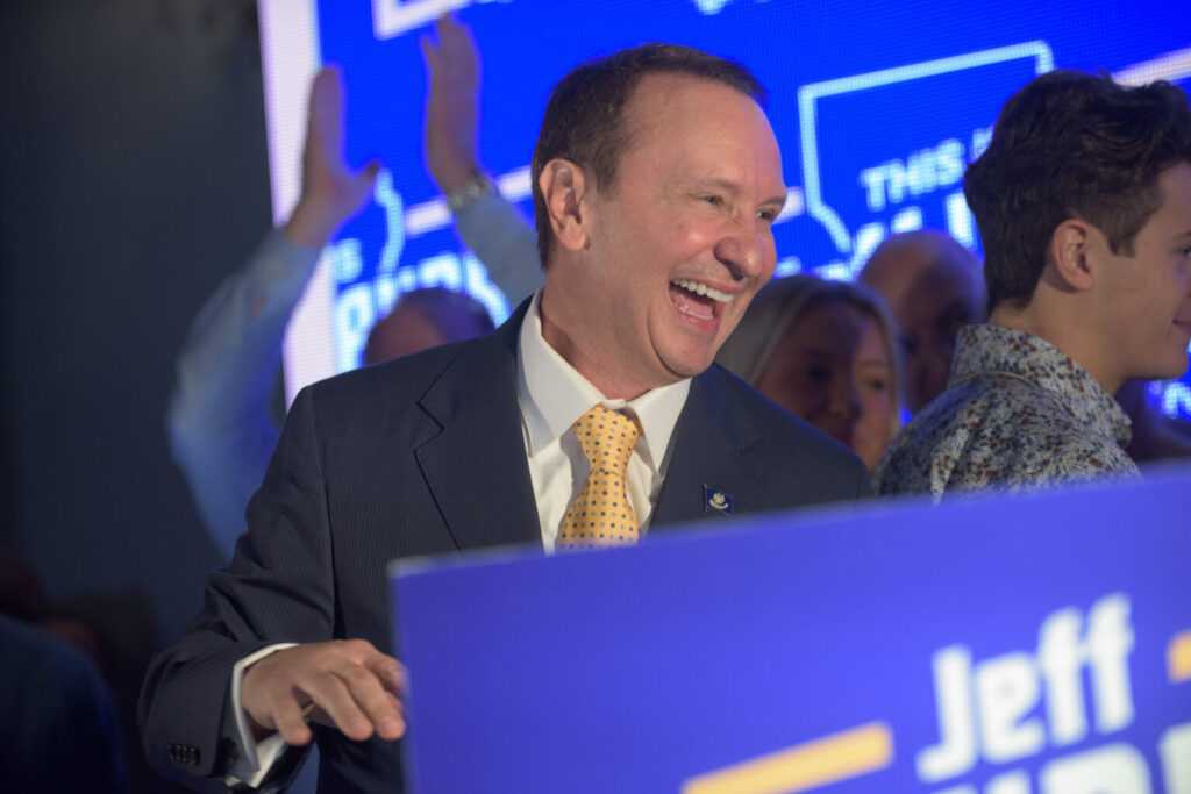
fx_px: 3970
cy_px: 397
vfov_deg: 11.4
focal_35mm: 120
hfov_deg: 17.1
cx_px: 596
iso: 1600
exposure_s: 1/250
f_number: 4
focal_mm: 120
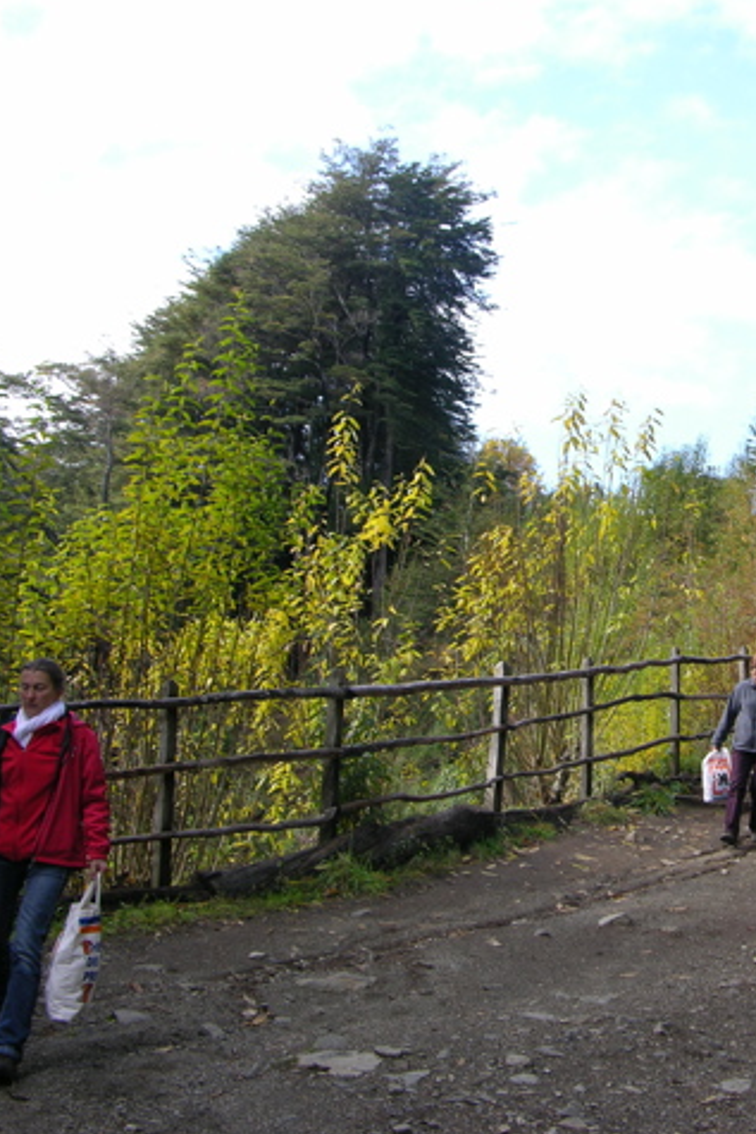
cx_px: 594
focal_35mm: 49
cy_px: 563
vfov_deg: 40.3
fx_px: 1542
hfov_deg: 27.1
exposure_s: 1/95.9
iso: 50
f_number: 3.5
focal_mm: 8.9
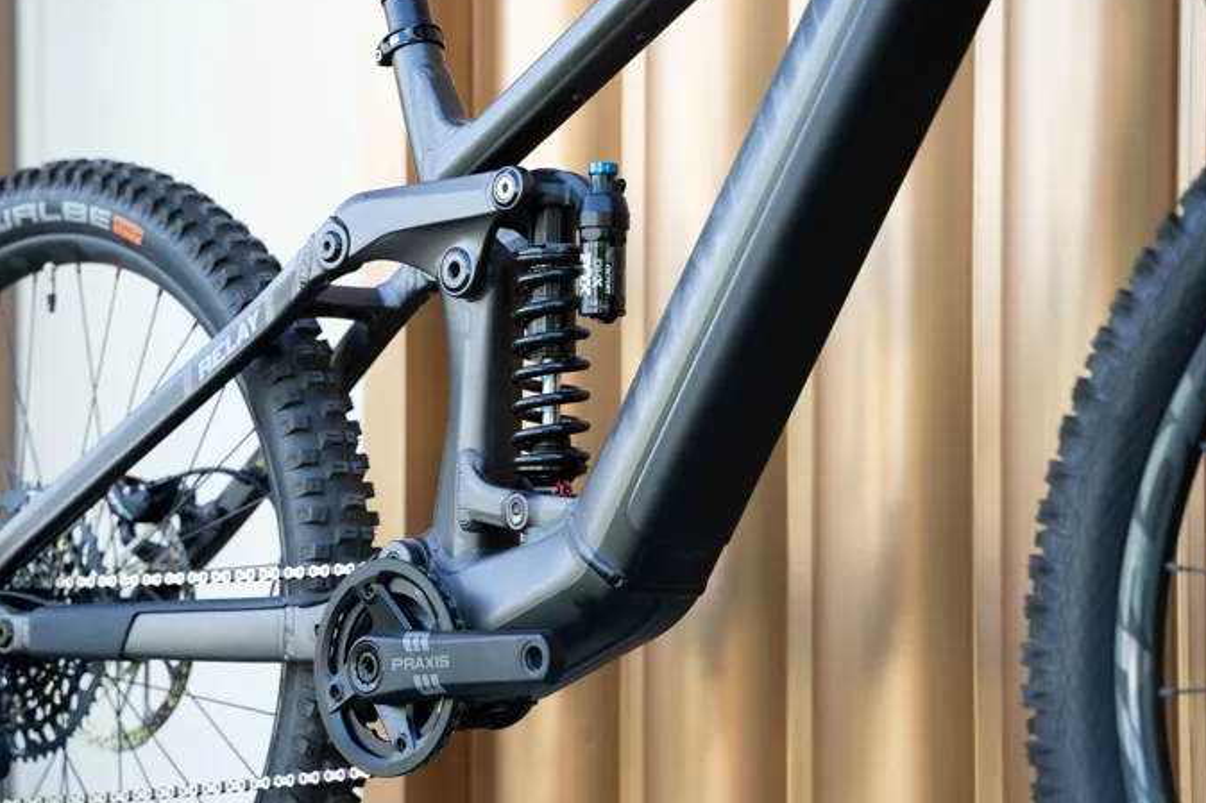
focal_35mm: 89
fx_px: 2981
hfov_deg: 22.9
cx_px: 514
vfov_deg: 15.3
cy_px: 366
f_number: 4
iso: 1000
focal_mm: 75
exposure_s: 1/500
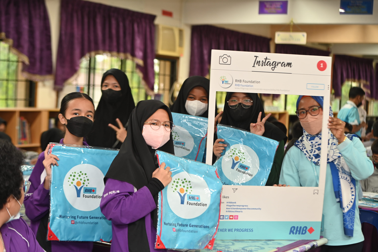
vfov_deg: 19.4
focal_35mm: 70
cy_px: 126
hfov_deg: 28.9
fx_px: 735
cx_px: 189
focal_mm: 70
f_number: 3.5
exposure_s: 1/100
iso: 800
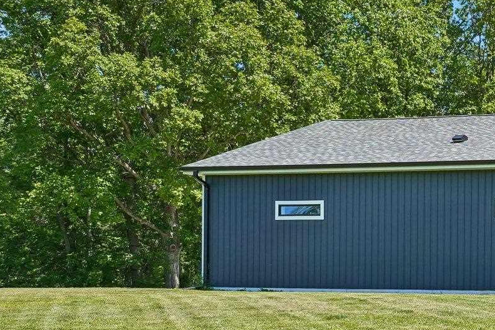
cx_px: 618
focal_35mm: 83
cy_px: 313
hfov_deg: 22.3
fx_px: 1141
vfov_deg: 16.2
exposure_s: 1/640
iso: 400
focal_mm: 32
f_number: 8
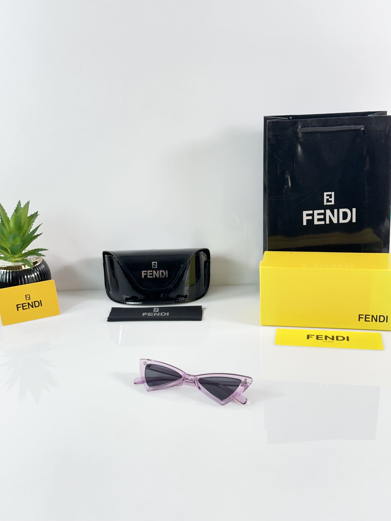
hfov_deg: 30.3
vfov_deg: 39.7
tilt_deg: -20.8
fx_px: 723
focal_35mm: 48
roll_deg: +1.5
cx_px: 196
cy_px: 260
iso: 100
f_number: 1.78
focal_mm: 6.86
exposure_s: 1/100
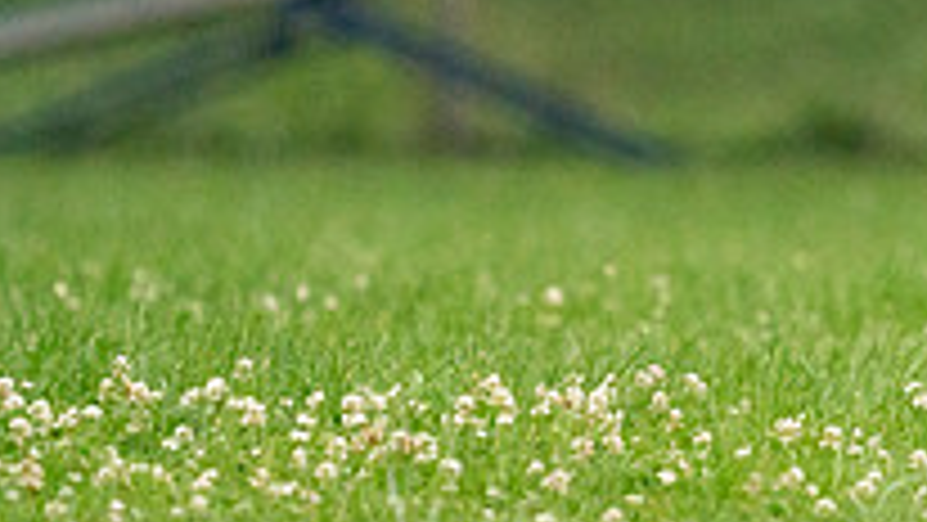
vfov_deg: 1.1
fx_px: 28422
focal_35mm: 1156
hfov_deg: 1.9
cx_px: 1112
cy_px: -115
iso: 6400
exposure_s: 1/1600
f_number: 6.3
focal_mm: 391
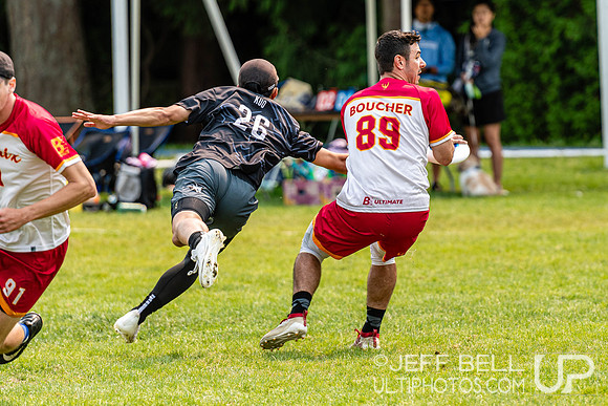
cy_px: 142
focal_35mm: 416
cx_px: 415
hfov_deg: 5.0
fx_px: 7021
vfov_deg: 3.3
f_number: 3.2
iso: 140
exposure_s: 1/1250
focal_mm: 200
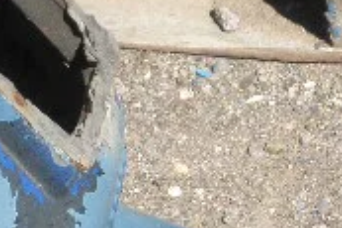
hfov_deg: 9.1
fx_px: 2154
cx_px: 123
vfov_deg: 6.0
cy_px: 311
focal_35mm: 227
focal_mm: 10.5
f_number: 10.7
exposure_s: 1/80
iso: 64
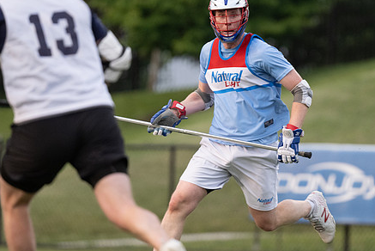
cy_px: 109
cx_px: 239
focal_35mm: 811
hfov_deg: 2.5
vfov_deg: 1.7
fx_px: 8453
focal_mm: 500
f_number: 5.6
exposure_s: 1/1000
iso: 2800
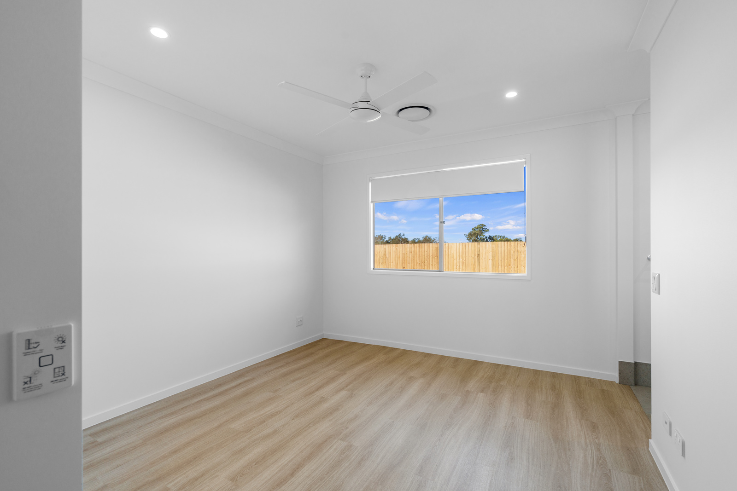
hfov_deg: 96.7
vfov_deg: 73.8
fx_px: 328
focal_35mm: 16
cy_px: 246
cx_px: 368
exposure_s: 1/10
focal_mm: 16
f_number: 8
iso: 200
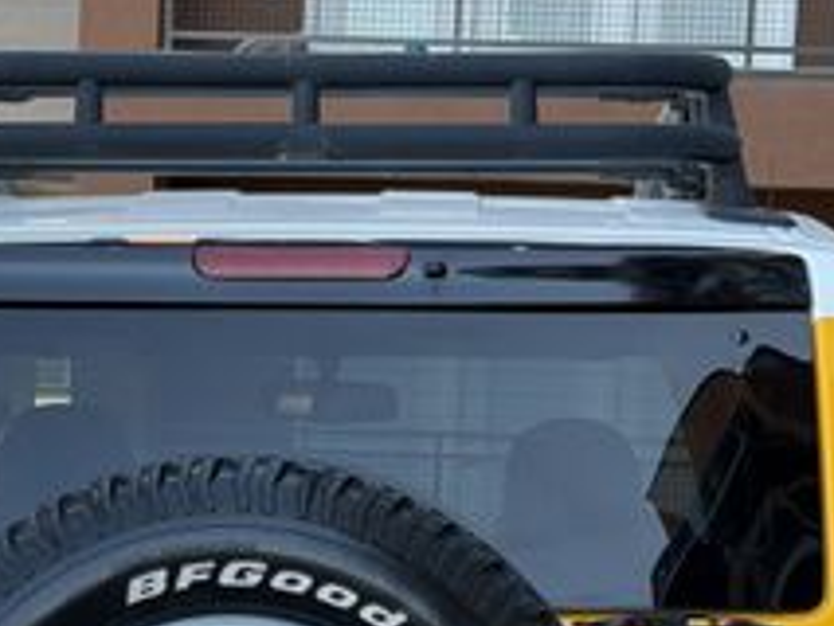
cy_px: 826
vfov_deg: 10.1
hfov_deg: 13.7
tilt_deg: -6.2
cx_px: 223
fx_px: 3471
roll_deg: -2.1
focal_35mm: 144
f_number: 1.78
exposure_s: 1/363
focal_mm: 6.76
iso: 64
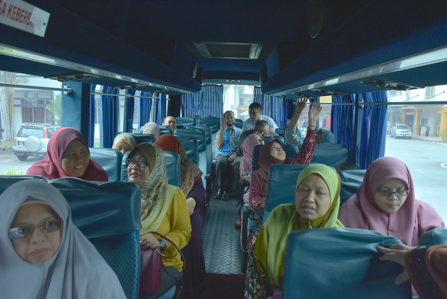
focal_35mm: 27
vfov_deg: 48.0
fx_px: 336
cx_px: 224
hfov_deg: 67.3
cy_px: 150
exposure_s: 1/500
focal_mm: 18
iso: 400
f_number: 5.6
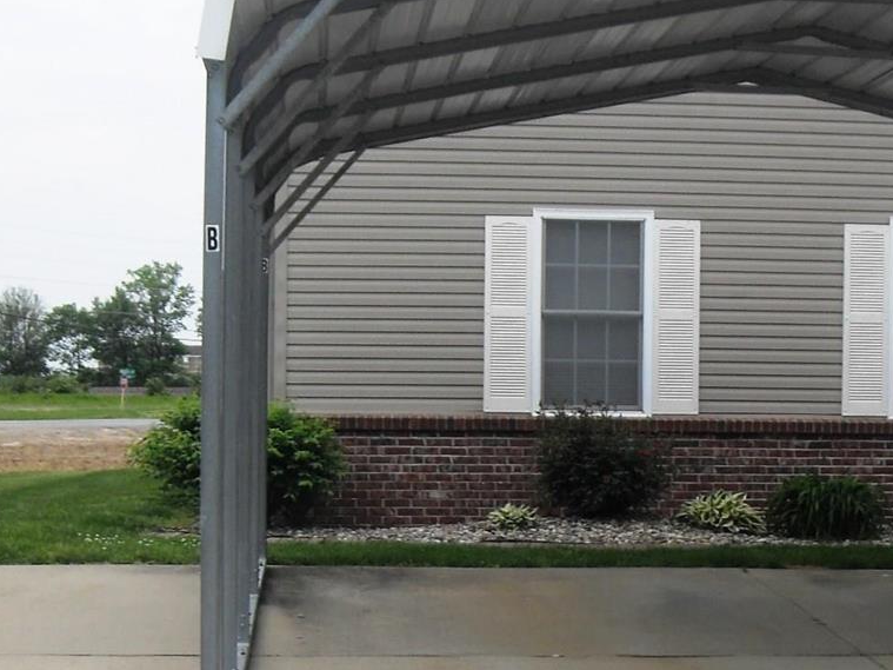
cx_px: 653
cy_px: 531
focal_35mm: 78
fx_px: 2012
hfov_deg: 24.8
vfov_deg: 18.7
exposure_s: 1/90
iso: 80
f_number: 8.9
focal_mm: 6.3
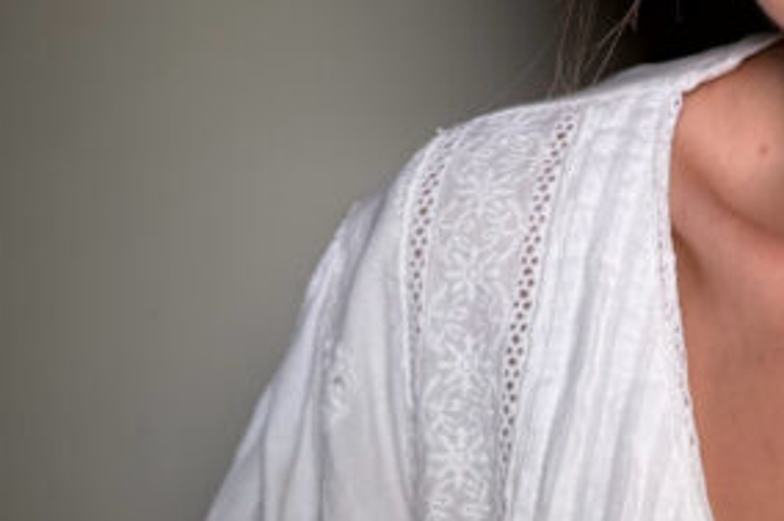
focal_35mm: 88
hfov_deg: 21.7
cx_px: 905
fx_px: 1915
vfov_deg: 15.2
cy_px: -17
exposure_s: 1/379
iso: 80
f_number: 1.78
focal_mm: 6.76
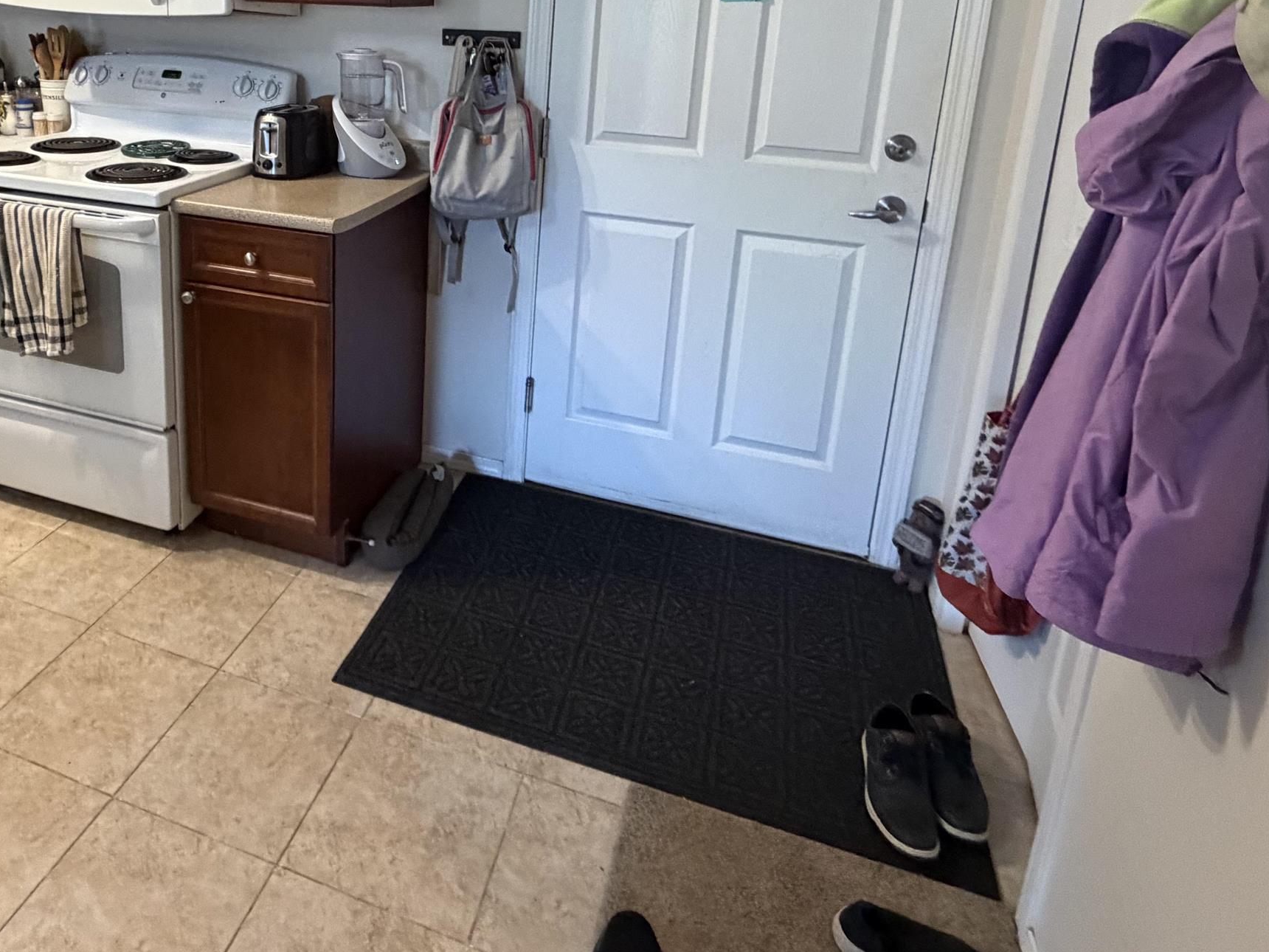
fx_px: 916
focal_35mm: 25
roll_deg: -1.8
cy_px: 198
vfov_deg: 51.6
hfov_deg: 67.6
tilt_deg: -13.3
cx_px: 432
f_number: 2.2
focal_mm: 2.22
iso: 640
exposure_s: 1/60
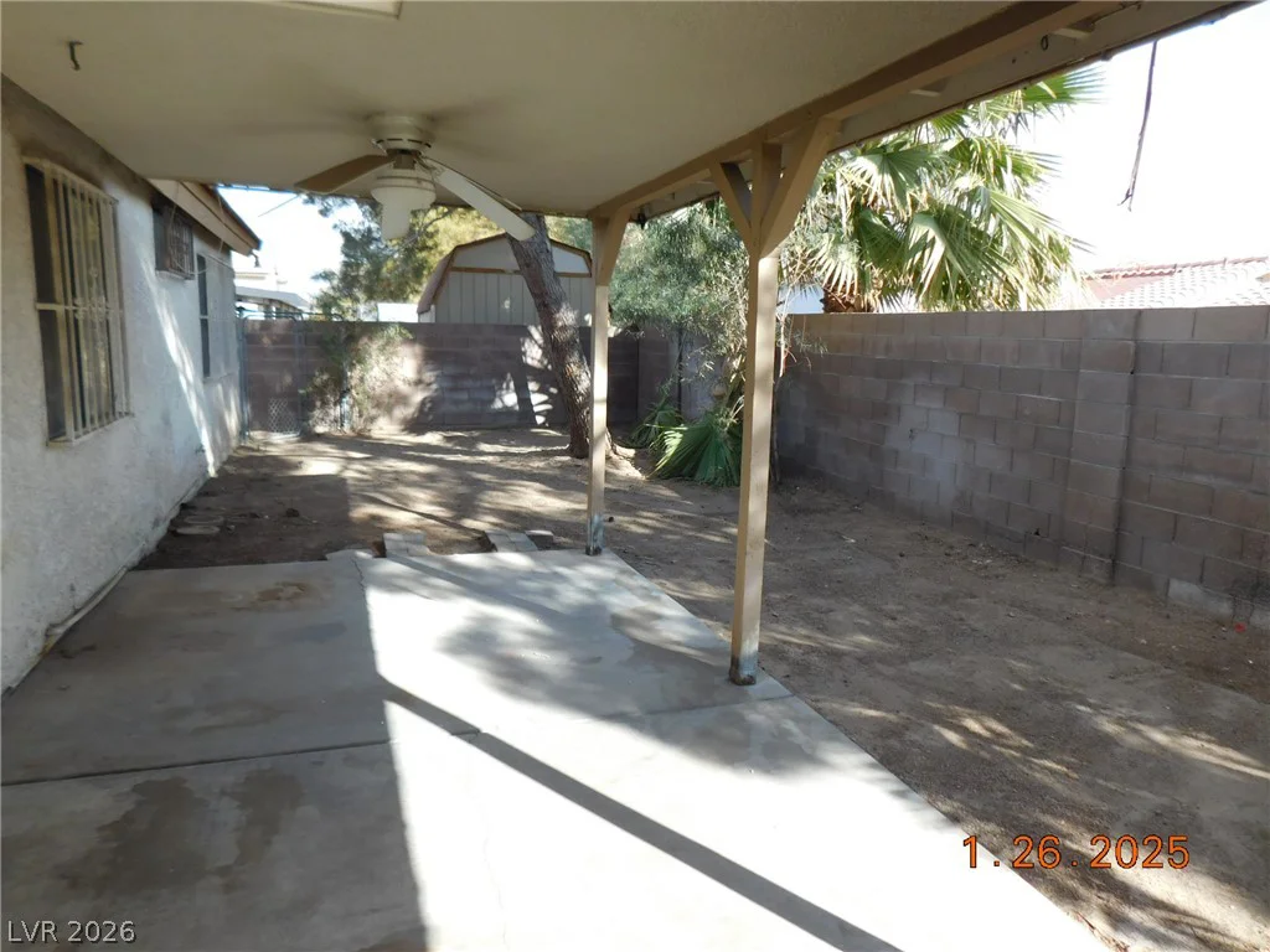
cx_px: 635
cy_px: 476
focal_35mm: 23
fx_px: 844
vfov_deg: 58.9
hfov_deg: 73.9
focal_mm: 4
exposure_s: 1/400
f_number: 3
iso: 125
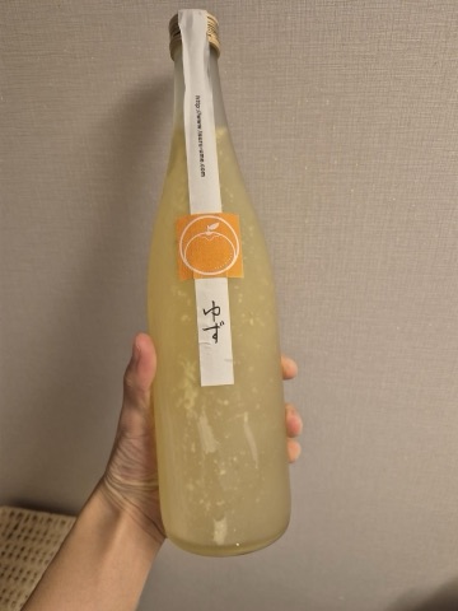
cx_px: 229
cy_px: 306
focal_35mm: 23
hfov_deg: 58.9
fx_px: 406
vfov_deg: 73.9
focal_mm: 5.4
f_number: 1.8
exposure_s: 1/120
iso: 200
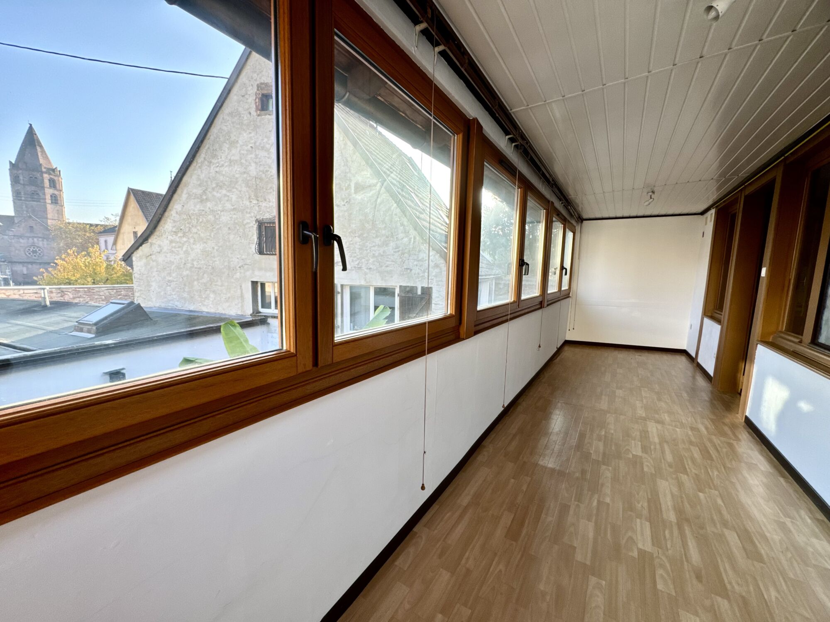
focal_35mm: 14
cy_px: 311
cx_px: 415
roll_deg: -0.9
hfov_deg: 102.1
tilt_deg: -6.8
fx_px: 336
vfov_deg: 85.7
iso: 40
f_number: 2.2
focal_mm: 2.22
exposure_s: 1/109
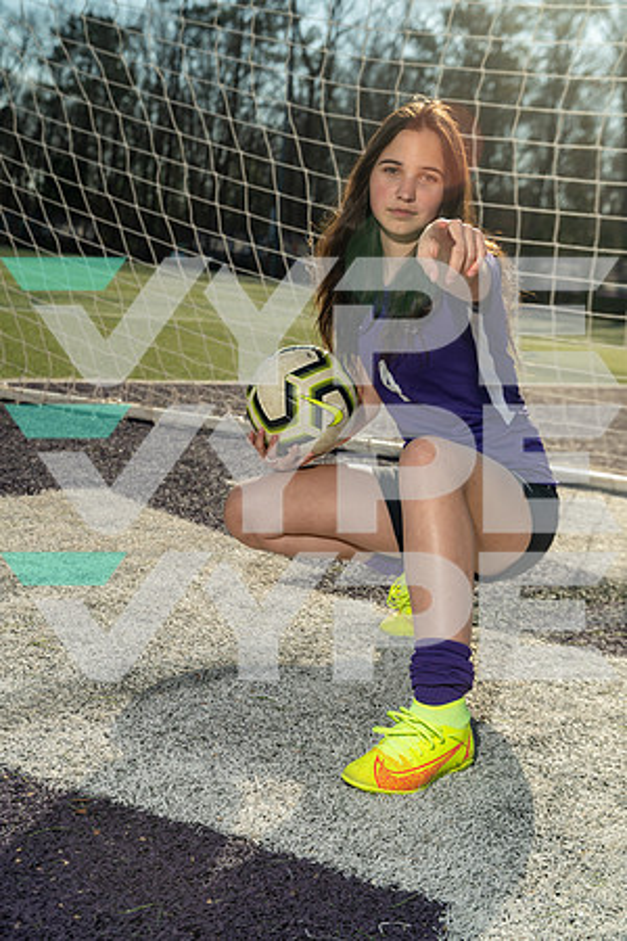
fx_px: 1176
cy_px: 470
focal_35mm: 45
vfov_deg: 43.6
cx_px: 314
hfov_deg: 29.9
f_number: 4.5
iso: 200
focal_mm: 45
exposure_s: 1/250
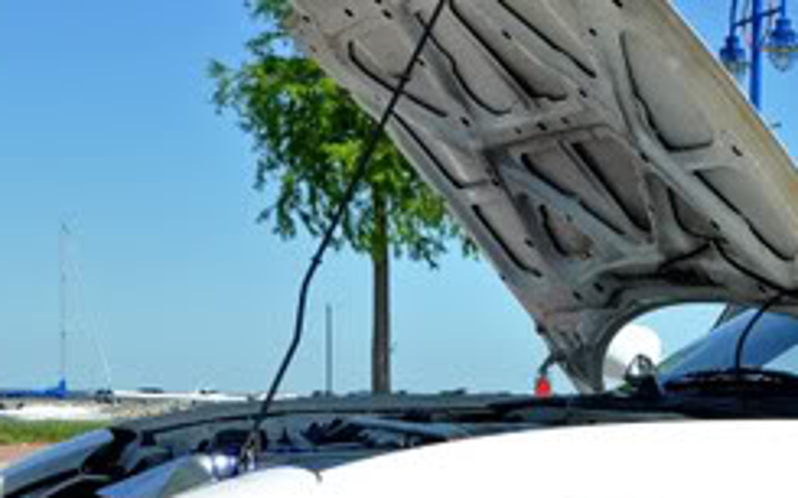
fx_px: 2276
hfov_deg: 19.4
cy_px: 265
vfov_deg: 12.5
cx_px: 788
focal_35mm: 105
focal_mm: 21
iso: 200
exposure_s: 1/1000
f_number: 5.6
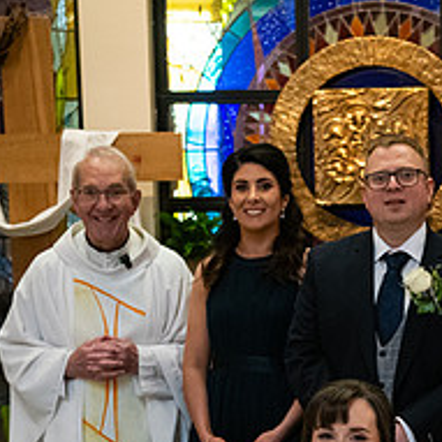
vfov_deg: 17.5
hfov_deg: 17.6
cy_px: 406
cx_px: 345
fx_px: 1416
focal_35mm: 98
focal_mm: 38
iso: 1600
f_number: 3.5
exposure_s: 1/160
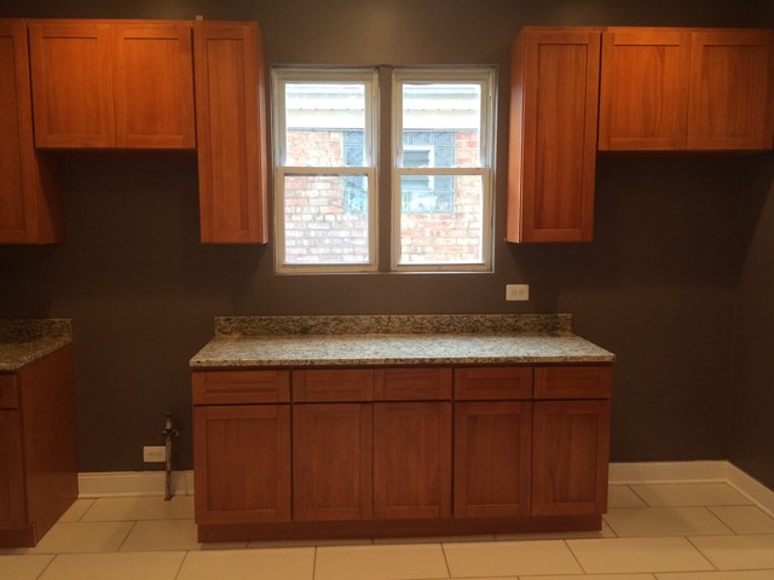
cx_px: 387
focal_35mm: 30
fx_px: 671
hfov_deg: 60.0
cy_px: 290
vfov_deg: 46.8
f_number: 2.2
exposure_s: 1/30
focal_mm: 4.12
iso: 64
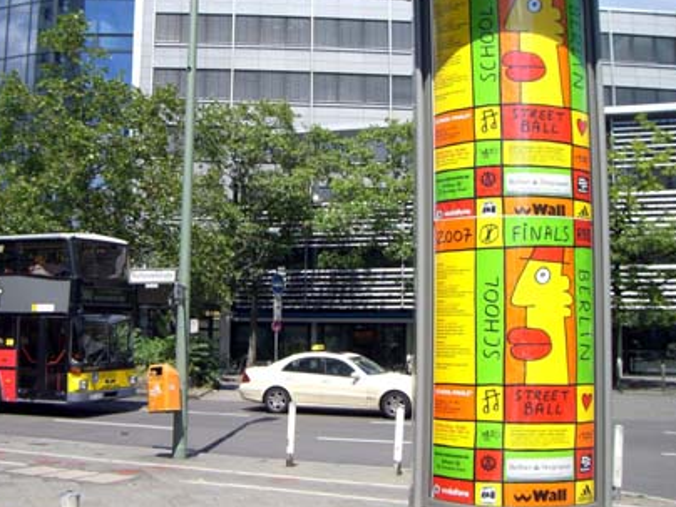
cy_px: 222
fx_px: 918
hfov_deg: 40.3
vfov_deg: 30.8
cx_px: 289
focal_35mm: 47
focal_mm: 6.2
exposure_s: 1/500
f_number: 4.3
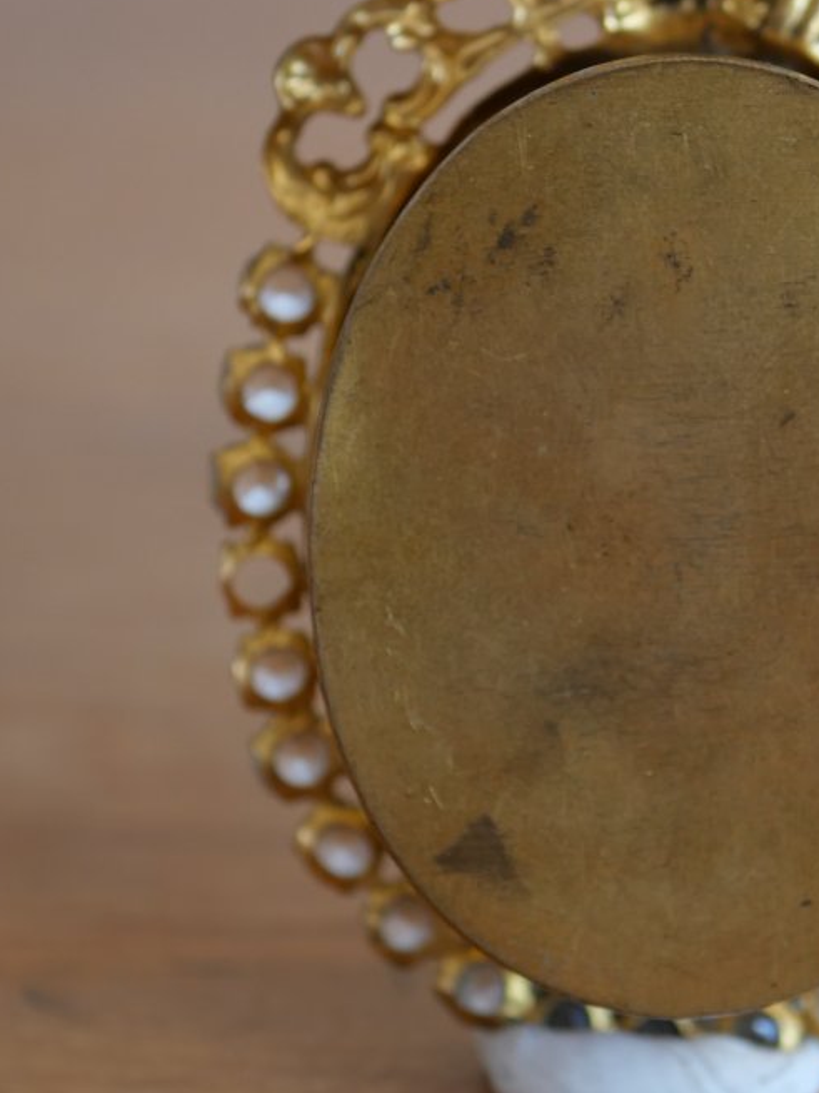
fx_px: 3471
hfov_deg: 13.3
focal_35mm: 110
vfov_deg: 17.9
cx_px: 734
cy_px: 469
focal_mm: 30
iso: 400
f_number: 2.8
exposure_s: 1/60
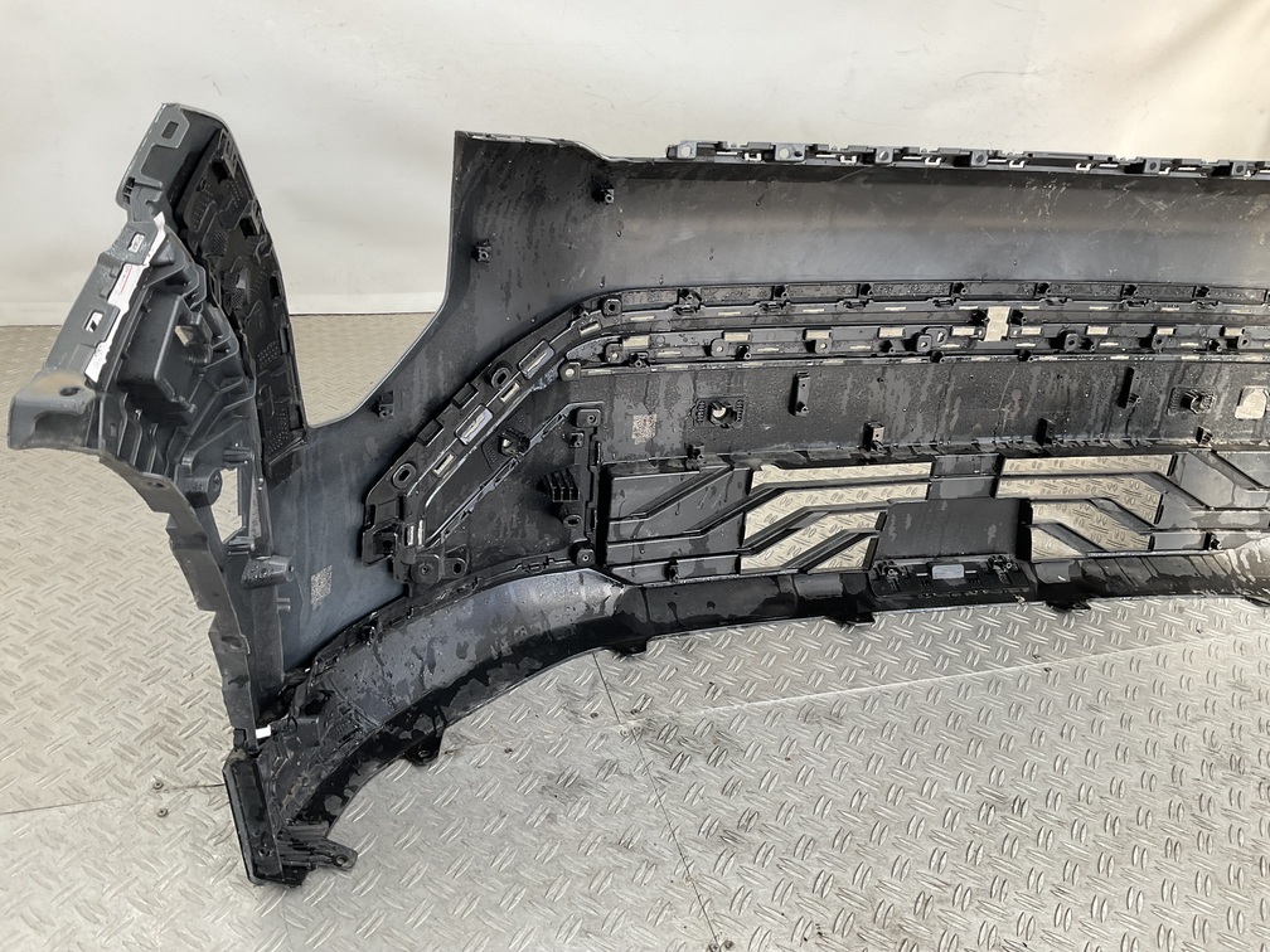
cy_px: 476
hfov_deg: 61.7
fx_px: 1064
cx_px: 635
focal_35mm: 29
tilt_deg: -30.7
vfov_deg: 48.2
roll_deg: -7.6
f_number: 1.8
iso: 20
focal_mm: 3
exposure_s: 1/120
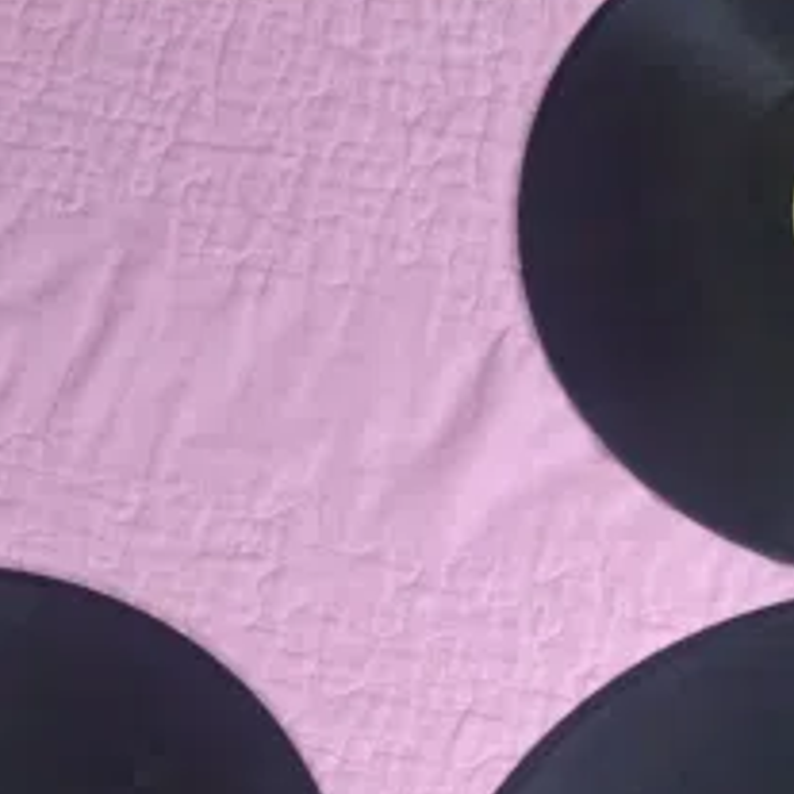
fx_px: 1635
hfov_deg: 25.0
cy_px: 740
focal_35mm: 63
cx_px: 917
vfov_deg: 26.2
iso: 320
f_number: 1.8
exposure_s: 1/25
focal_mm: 5.54
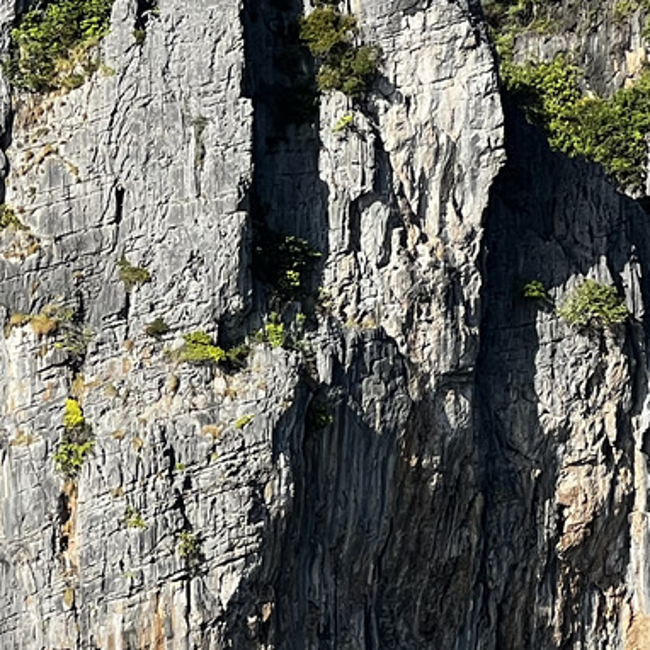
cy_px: 243
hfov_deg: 6.1
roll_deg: +2.4
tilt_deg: +5.3
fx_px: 6055
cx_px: 556
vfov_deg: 6.1
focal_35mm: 285
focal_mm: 9
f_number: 2.8
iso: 32
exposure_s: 1/392
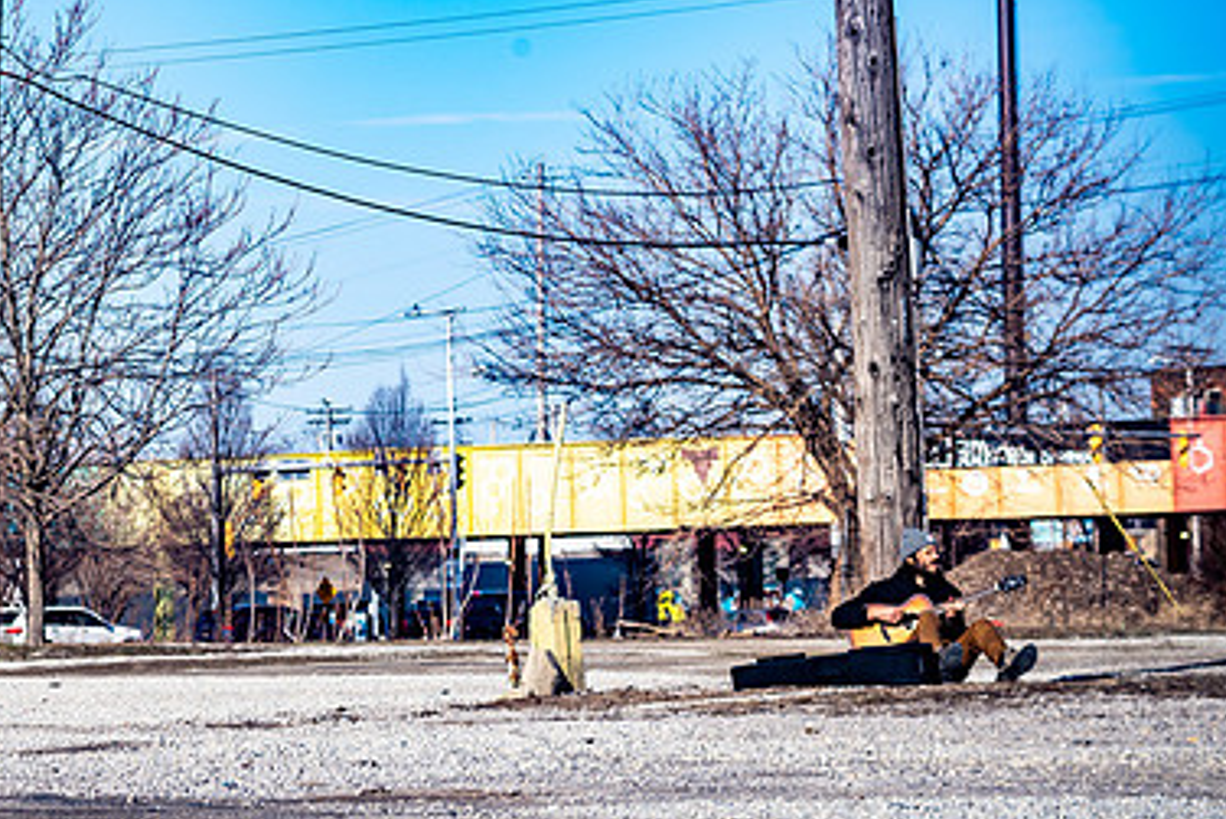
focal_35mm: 172
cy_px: 255
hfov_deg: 11.9
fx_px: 5859
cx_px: 408
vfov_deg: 8.0
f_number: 9
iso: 125
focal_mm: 105
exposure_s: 1/320
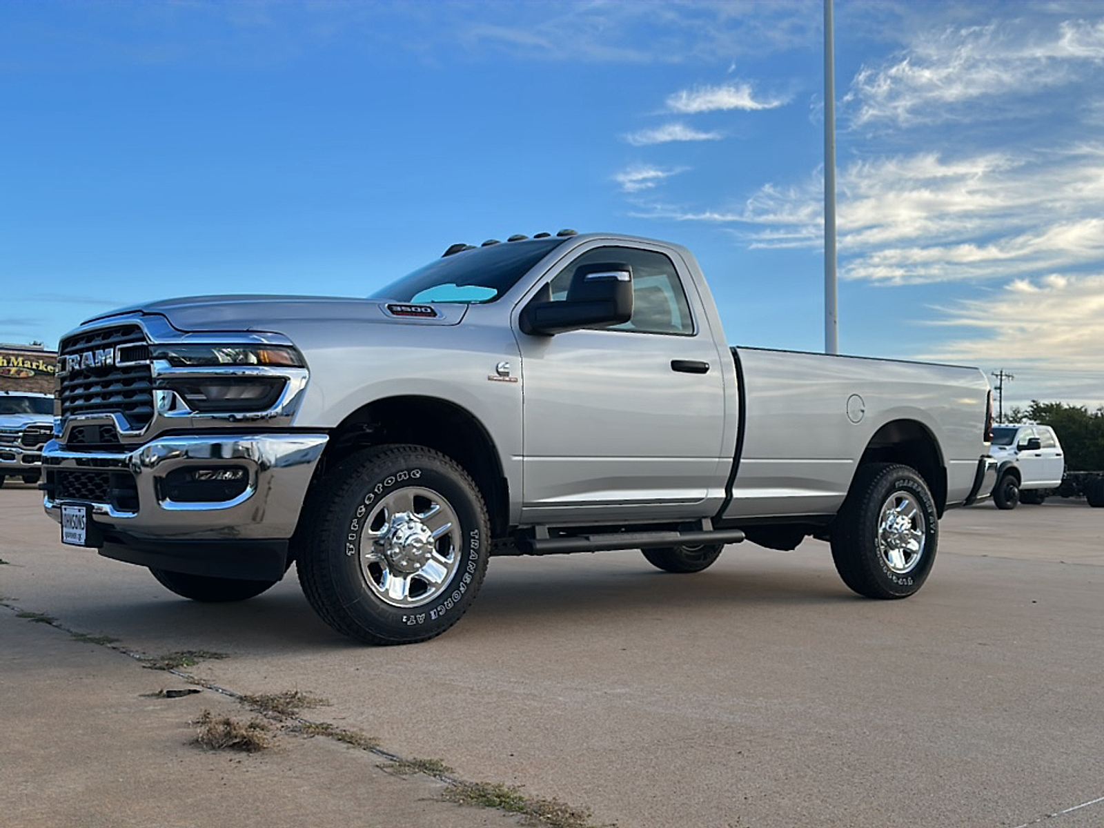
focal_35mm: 29
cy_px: 414
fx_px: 925
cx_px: 552
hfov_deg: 61.7
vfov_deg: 48.2
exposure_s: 1/1727
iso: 80
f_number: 1.78
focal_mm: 6.86
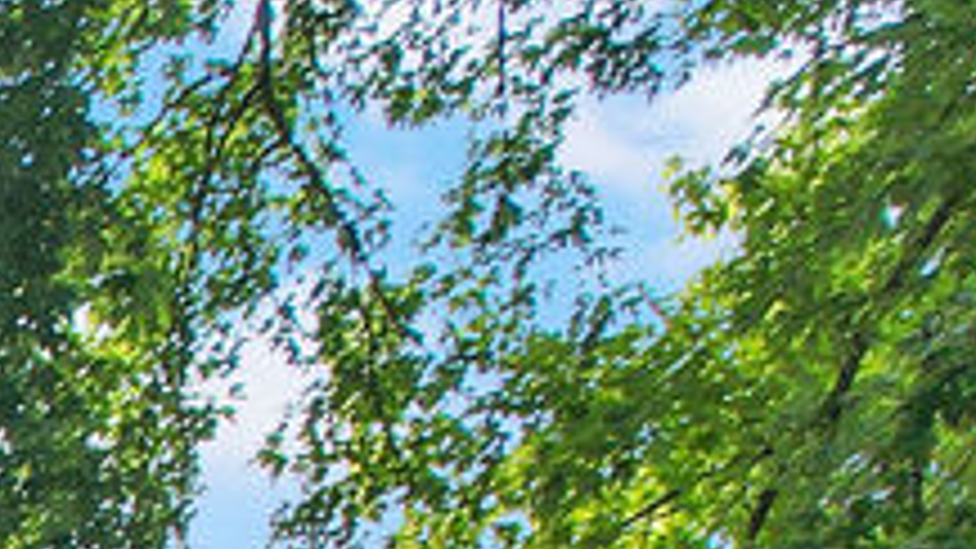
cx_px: -1795
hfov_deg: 9.9
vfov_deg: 5.9
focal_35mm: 172
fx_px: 4451
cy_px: 2200
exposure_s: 1/160
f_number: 2.8
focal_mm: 8.38
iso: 120
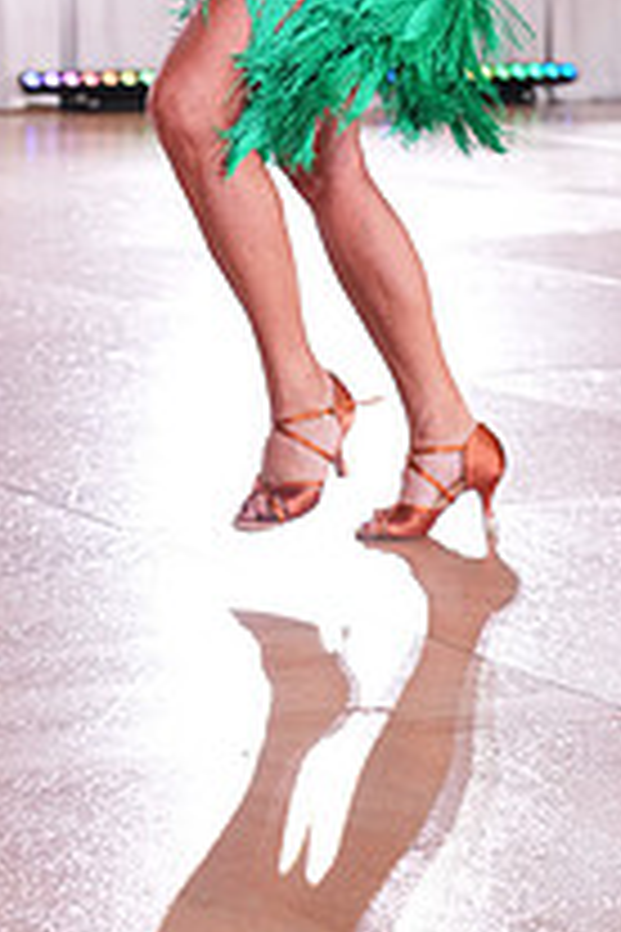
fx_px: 3545
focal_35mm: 137
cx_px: -70
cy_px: -297
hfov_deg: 9.9
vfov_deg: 14.3
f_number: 4
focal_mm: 49
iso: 2500
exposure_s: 1/400
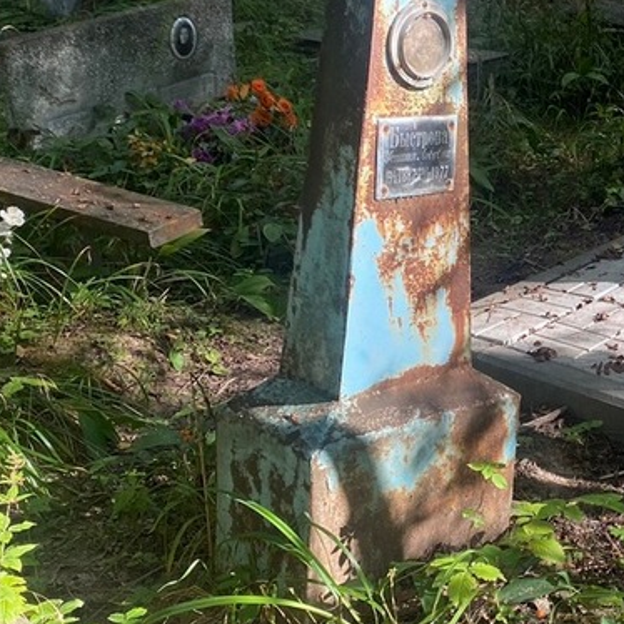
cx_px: 682
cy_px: 344
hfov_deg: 25.4
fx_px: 1285
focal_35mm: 63
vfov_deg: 27.3
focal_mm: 4.25
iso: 32
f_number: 1.8
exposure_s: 1/317
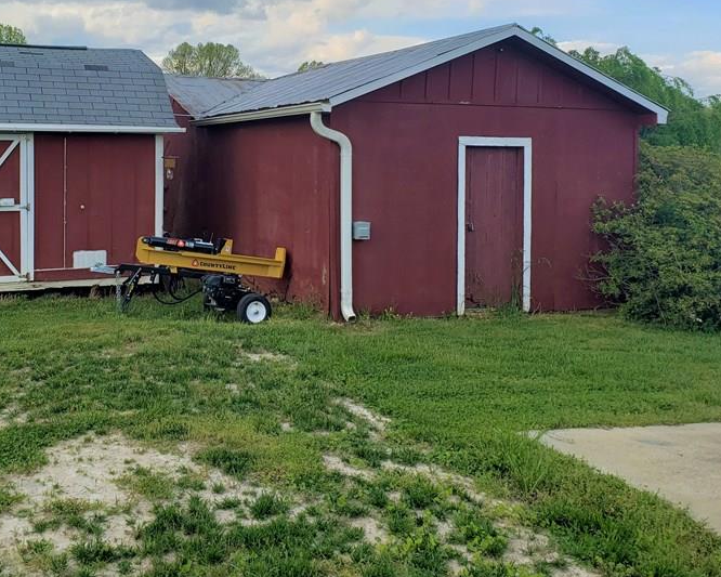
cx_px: 225
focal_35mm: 39
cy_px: 181
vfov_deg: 37.7
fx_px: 832
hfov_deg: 45.9
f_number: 2.4
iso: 50
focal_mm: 4.3
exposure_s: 1/502
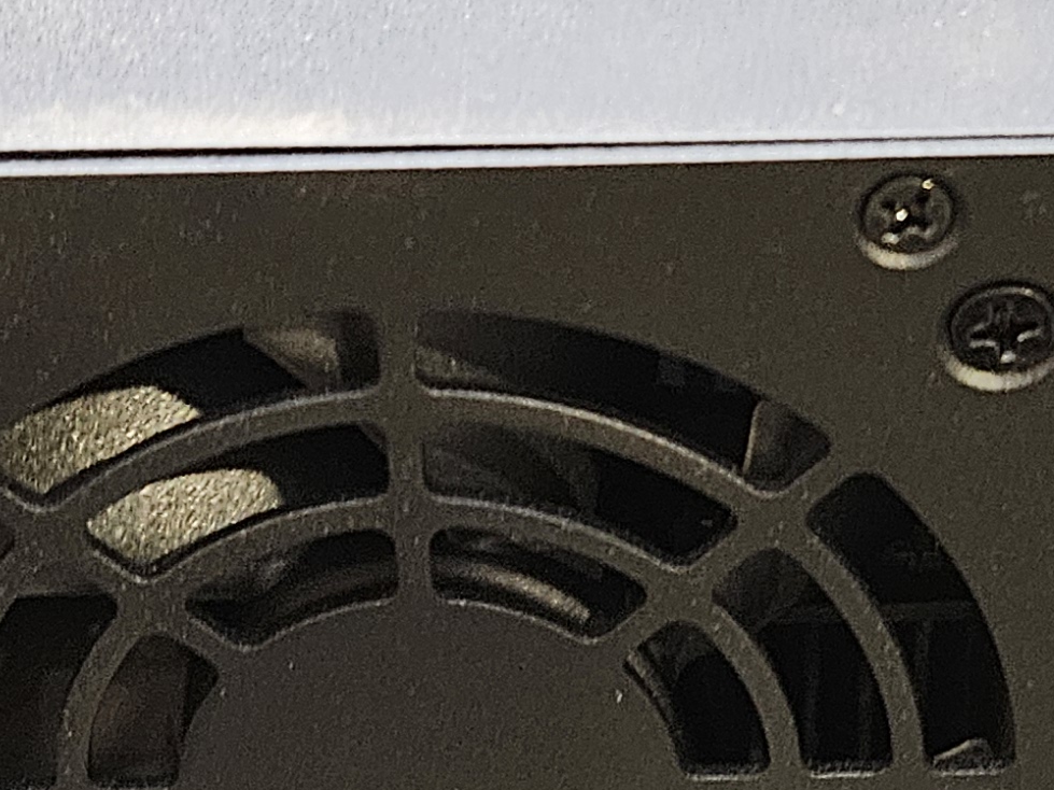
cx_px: 671
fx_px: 2862
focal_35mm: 94
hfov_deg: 20.8
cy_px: 456
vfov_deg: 15.7
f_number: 1.8
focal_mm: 5.4
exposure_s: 1/24
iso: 800
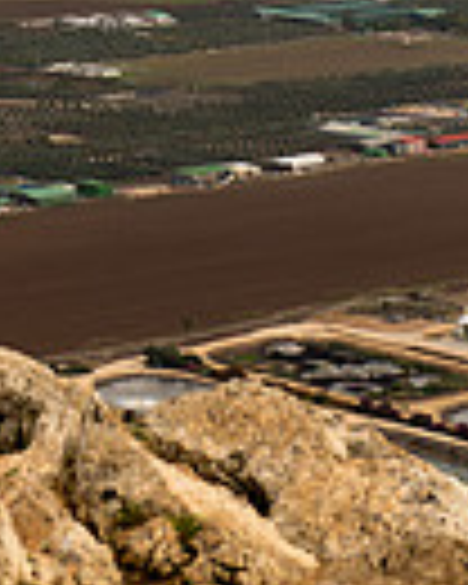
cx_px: -54
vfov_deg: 9.3
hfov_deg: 7.6
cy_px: -266
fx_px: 3497
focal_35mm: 202
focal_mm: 62
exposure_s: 1/640
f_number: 3.5
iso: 100
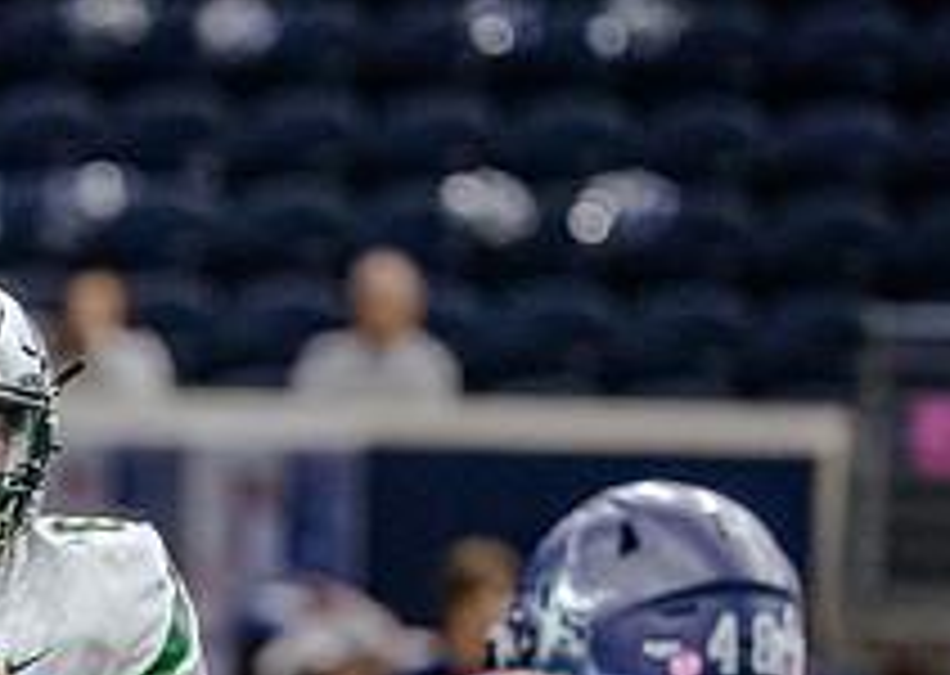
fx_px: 26857
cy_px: 754
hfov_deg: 2.0
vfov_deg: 1.4
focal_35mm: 997
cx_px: 45
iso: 3200
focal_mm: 200
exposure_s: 1/1250
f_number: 2.8
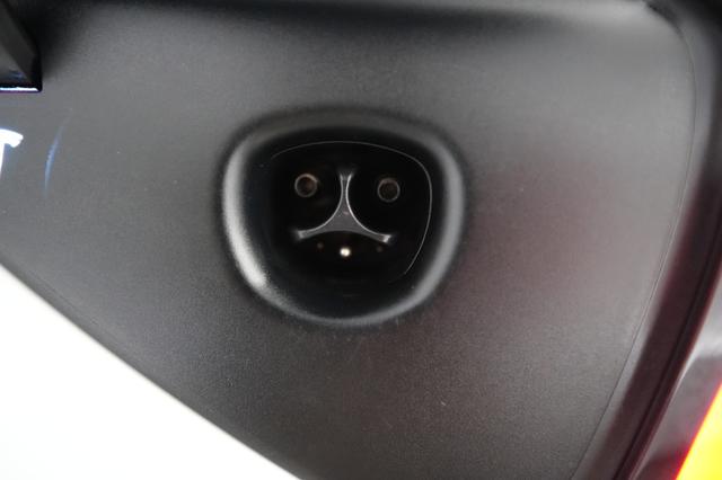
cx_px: 361
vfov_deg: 49.5
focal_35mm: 26
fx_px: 521
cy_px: 240
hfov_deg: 69.4
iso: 10000
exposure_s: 1/160
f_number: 2.8
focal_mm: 26
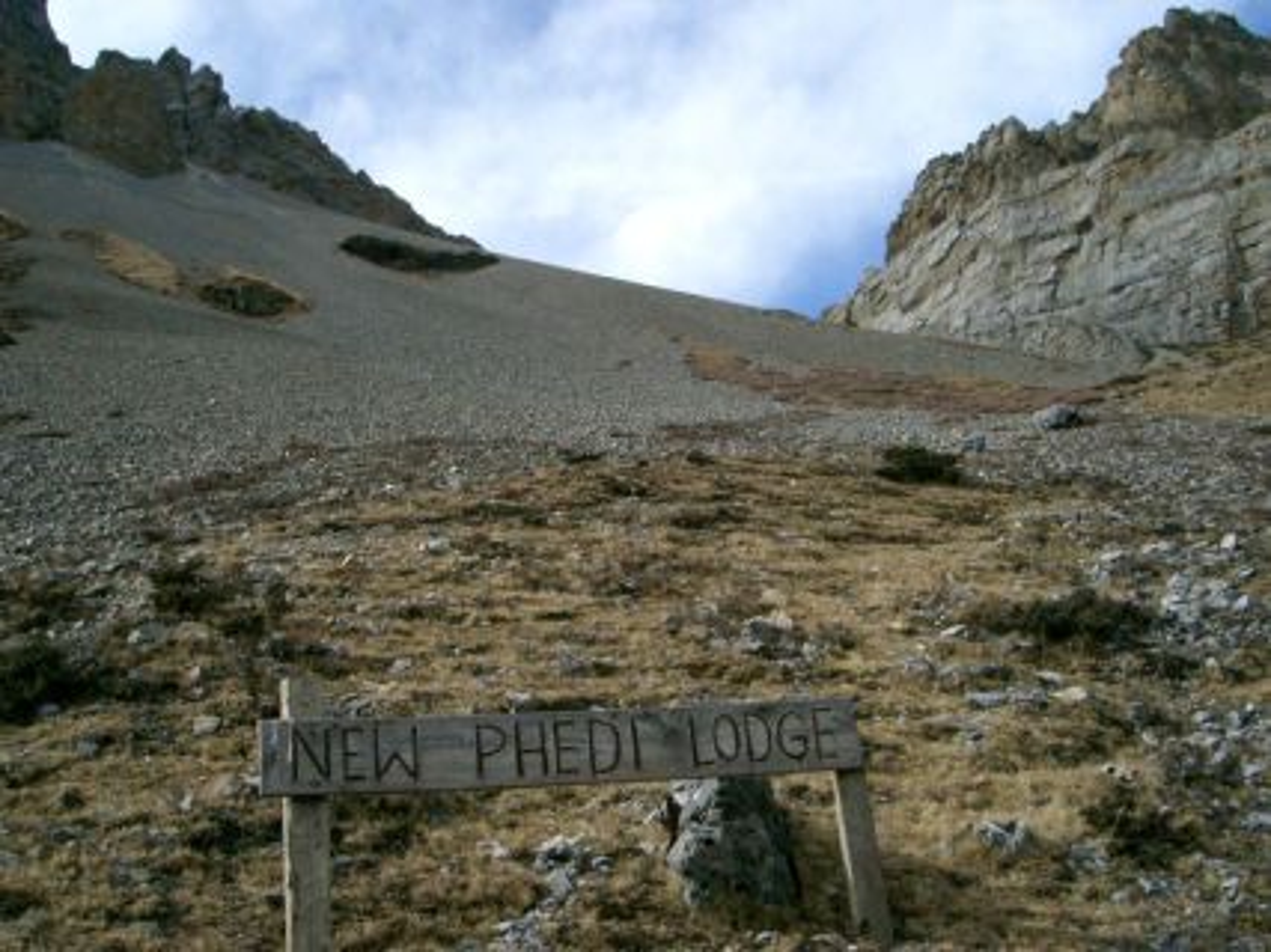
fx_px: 1432
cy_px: 476
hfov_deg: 47.9
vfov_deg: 36.8
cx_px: 636
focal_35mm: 39
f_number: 4.8
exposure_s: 1/2000
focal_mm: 8
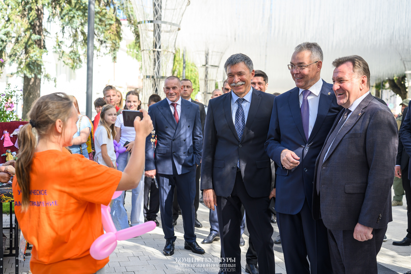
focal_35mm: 46
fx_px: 527
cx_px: 213
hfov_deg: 42.6
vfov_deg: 29.1
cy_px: 132
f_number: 3.5
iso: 160
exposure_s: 1/250
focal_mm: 44
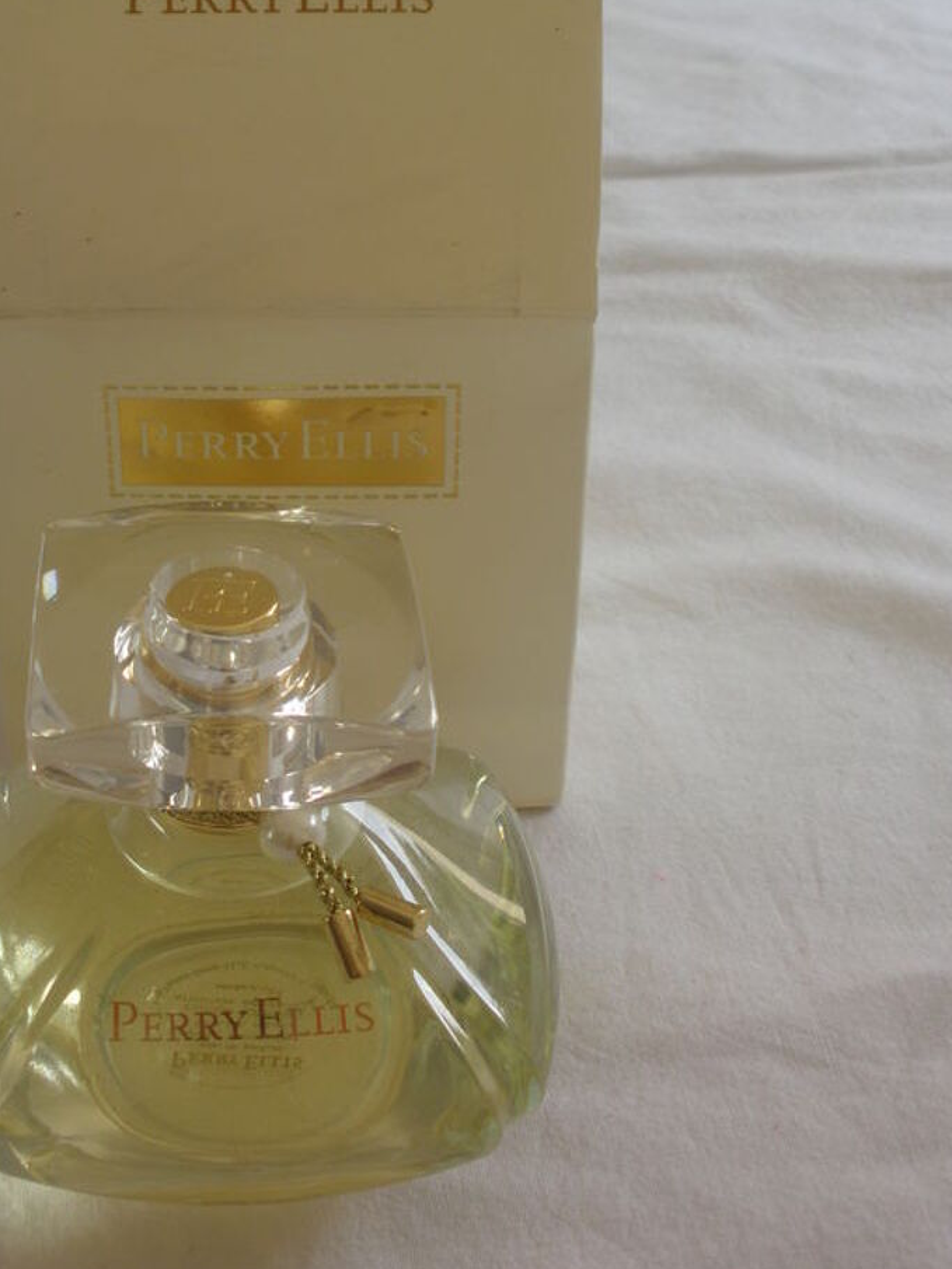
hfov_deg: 27.5
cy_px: 469
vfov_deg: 35.9
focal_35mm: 53
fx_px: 1943
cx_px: 374
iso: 64
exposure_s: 1/100
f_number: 3.5
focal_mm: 6.3
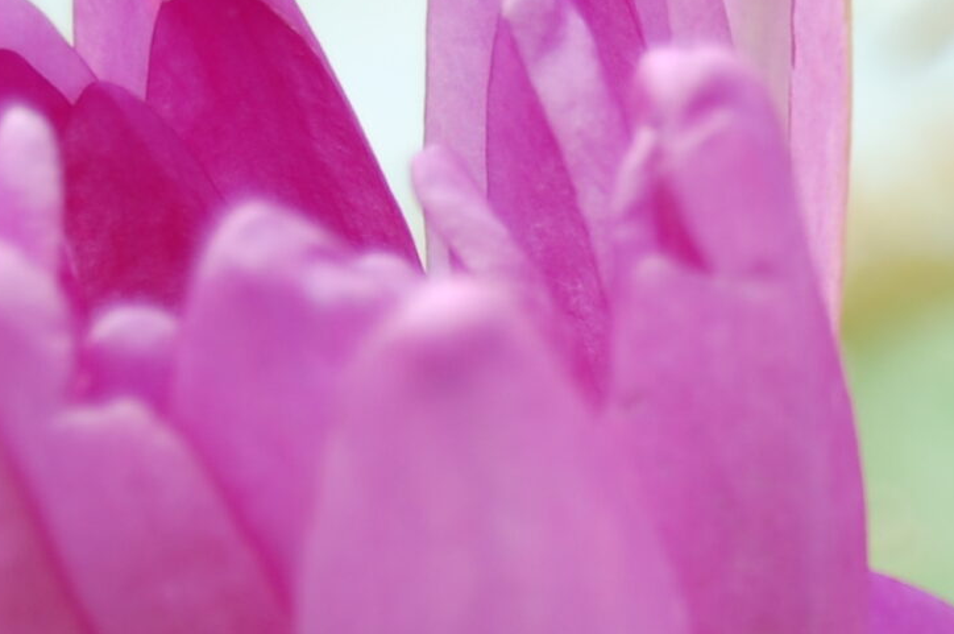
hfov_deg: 8.4
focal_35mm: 244
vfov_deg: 5.5
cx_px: 1164
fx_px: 6459
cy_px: 1103
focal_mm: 46
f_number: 5.6
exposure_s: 1/125
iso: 200
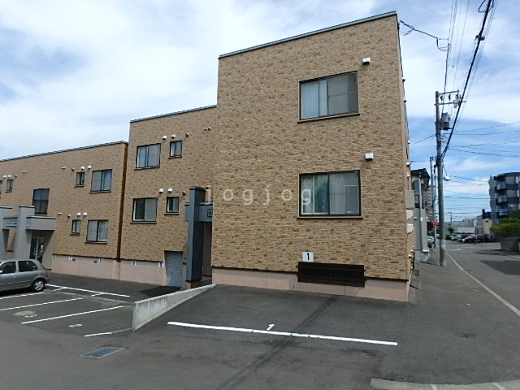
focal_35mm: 21
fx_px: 315
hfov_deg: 79.0
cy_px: 195
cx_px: 260
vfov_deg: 63.4
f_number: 6
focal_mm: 3.7
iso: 125
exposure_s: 1/500
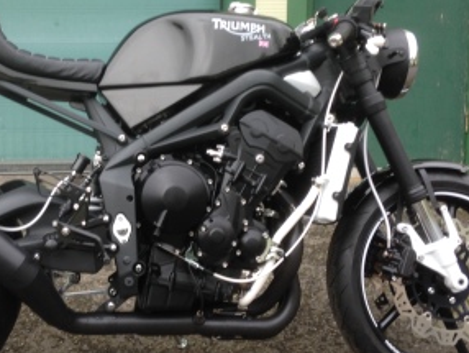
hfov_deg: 32.5
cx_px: 164
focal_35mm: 59
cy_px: 125
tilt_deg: -9.0
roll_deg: +1.9
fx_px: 800
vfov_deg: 24.8
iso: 50
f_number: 2.4
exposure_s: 1/139
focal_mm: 4.12
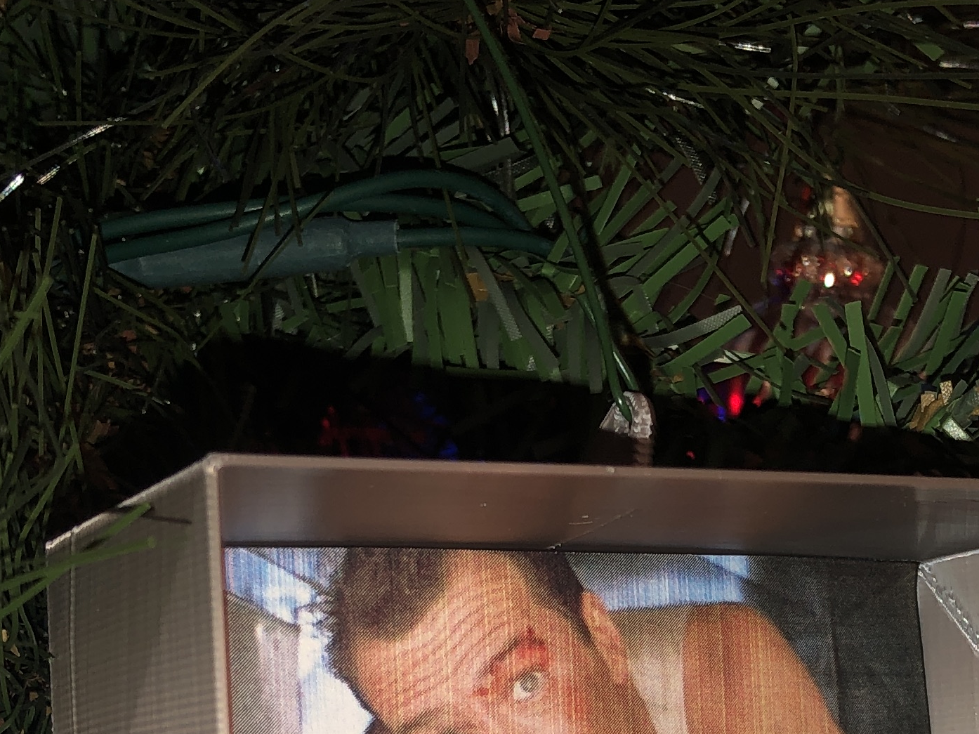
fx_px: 2290
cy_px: 775
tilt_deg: -5.7
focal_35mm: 81
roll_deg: -2.5
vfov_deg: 17.7
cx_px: 656
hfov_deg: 24.0
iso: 20
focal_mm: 3.99
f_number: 1.8
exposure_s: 1/7
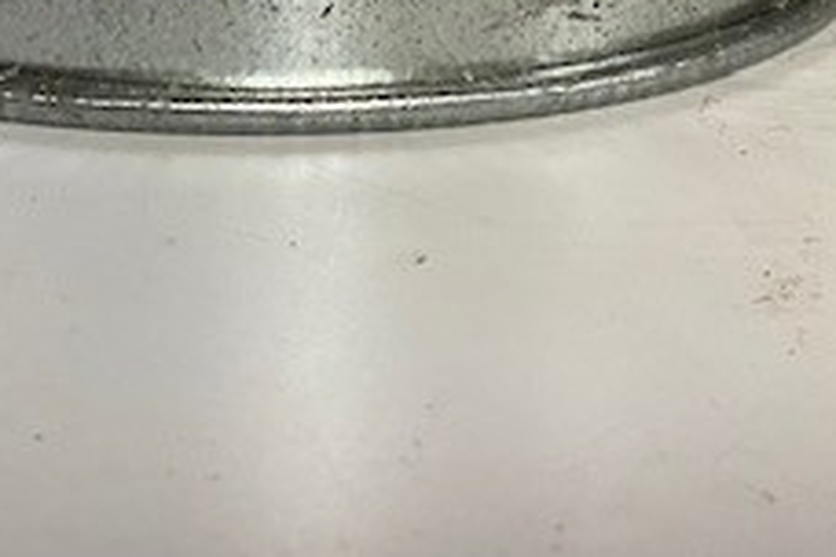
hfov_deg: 26.5
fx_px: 1765
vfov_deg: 16.6
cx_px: 275
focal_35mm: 76
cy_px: -224
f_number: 1.8
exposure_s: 1/50
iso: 250
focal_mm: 4.25
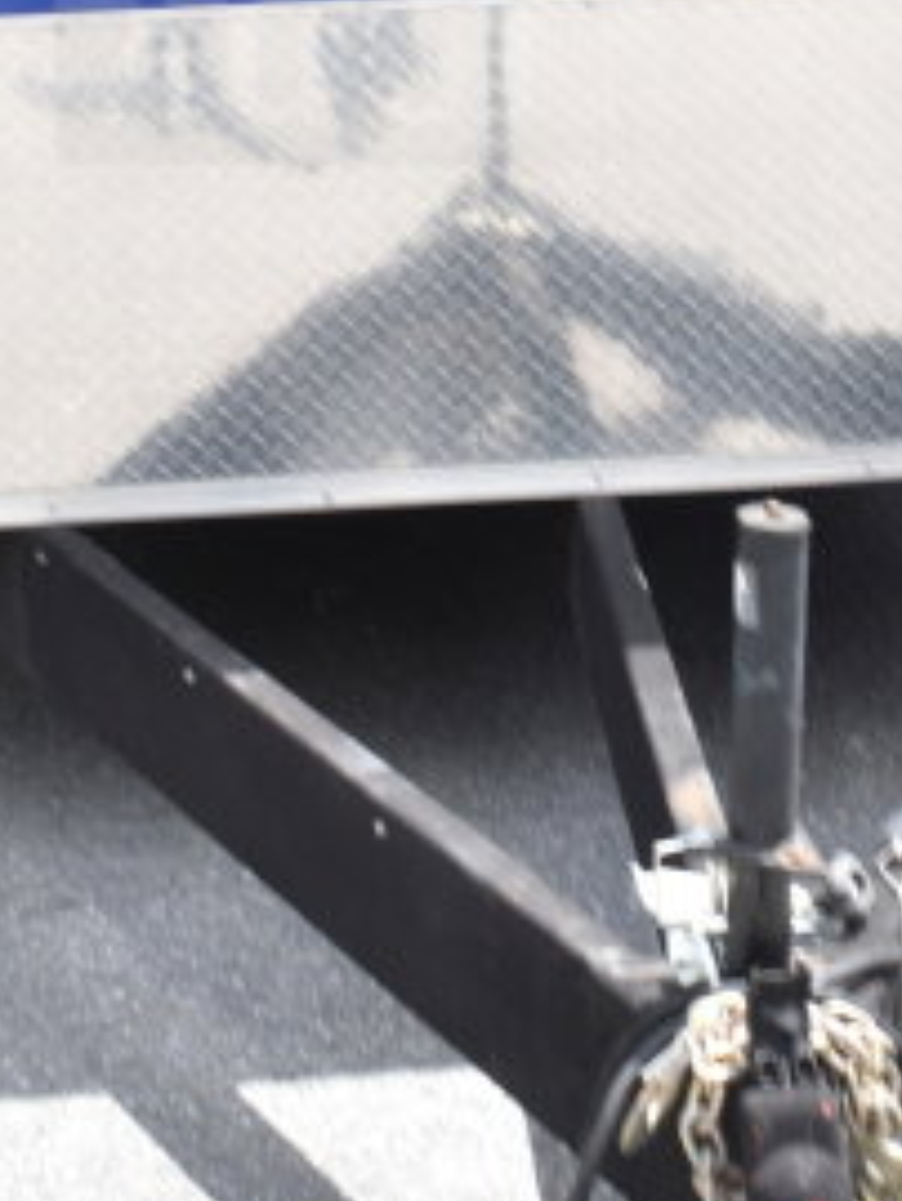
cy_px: -190
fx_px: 3749
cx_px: 554
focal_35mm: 108
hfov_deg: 13.7
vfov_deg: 17.5
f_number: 7.1
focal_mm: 22
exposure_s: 1/200
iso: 200
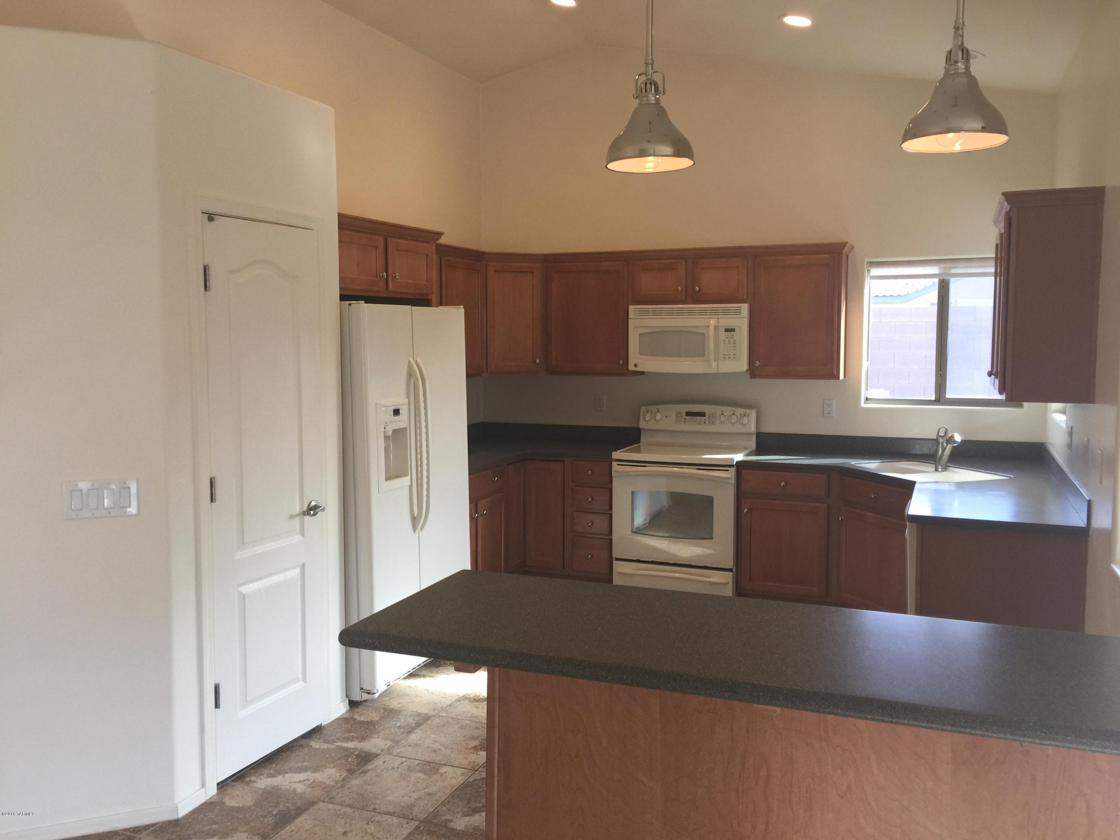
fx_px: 938
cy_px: 420
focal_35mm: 29
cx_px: 560
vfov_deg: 48.2
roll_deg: -0.7
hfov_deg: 61.7
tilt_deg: -4.8
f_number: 2.2
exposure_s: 1/40
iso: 32
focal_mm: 4.15
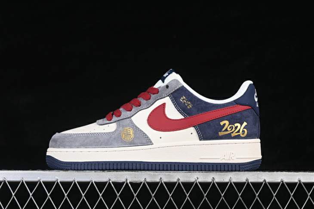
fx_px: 654
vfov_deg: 18.2
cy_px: 104
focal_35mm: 75
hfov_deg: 27.0
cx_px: 157
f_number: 7.1
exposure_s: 1/80
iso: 160
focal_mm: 50
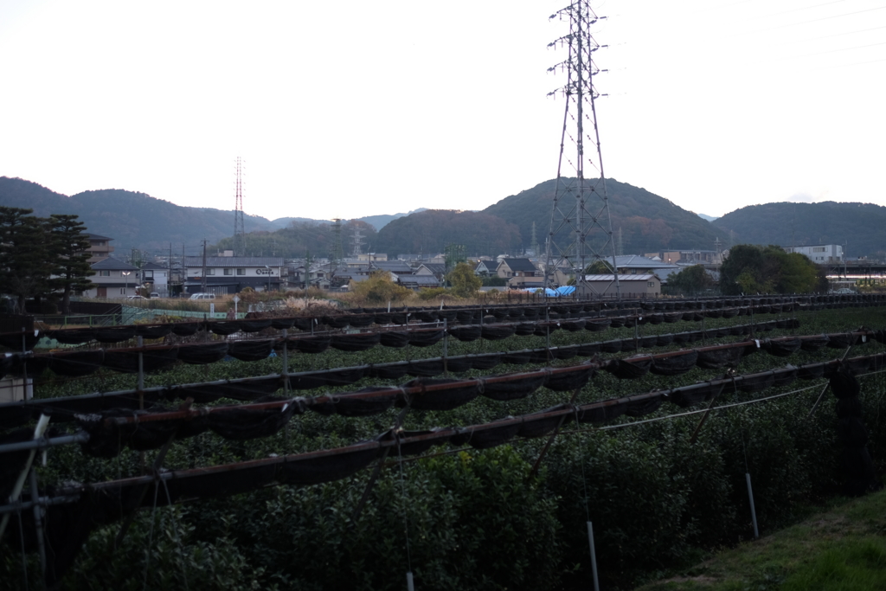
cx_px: 443
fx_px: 861
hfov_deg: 54.4
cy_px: 296
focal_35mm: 35
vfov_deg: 37.9
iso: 200
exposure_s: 1/100
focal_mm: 23
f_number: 1.4
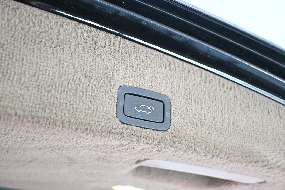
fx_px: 374
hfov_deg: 41.7
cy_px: 95
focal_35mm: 47
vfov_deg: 28.5
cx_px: 142
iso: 5600
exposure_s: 1/60
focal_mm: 31.5
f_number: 5
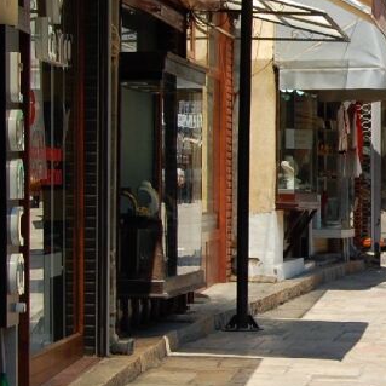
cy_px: 129
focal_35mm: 163
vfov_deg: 10.7
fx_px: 2056
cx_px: 583
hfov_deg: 10.4
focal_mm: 34
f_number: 9
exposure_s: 1/320
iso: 200
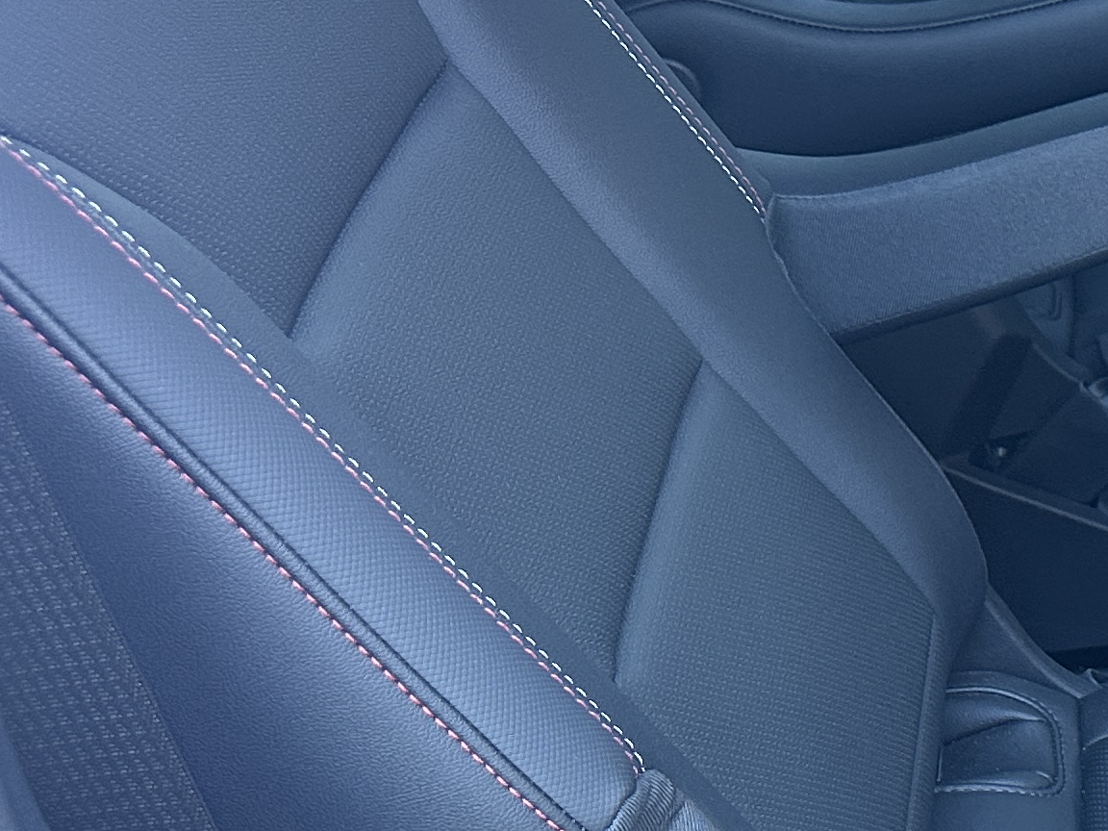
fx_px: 2689
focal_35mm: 84
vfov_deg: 17.4
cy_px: 644
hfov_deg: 19.7
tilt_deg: -28.9
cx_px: 1729
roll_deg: -5.0
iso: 250
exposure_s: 1/82
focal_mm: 6.86
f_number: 1.78
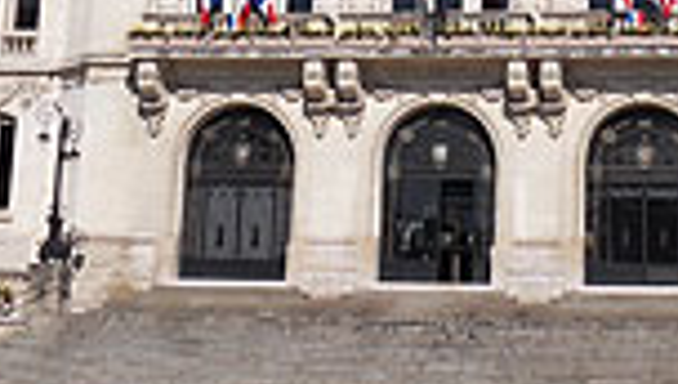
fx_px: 2088
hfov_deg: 18.3
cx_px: 540
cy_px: -295
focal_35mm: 116
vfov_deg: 10.0
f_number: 8.7
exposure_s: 1/350
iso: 80
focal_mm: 6.5
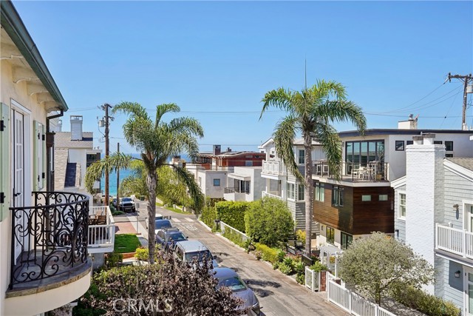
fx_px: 407
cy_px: 158
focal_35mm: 31
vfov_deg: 42.3
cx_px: 236
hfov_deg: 60.3
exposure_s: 1/1000
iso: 400
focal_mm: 31
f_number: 8
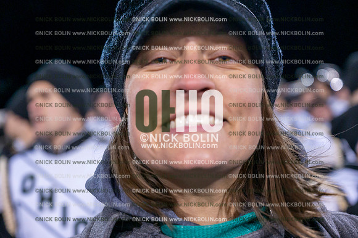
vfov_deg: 21.5
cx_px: 179
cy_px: 119
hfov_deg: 31.9
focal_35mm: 63
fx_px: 626
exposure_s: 1/640
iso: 5000
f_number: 4.5
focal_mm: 63
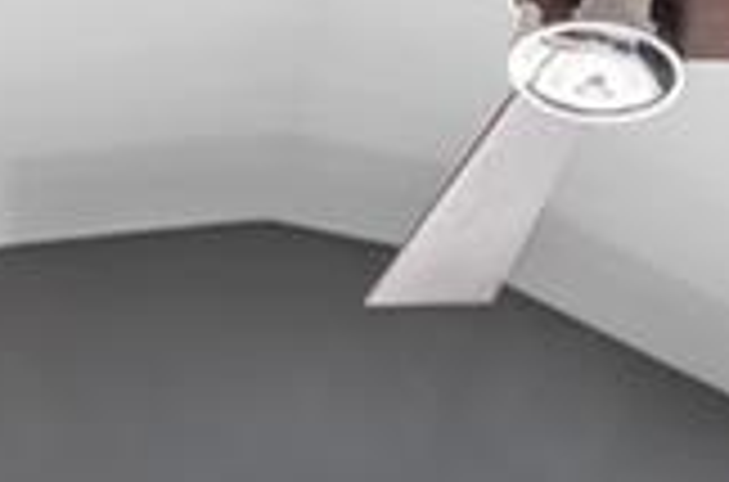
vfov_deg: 11.7
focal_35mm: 95
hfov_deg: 20.5
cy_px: 1160
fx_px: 1918
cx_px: 796
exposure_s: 1/3
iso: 200
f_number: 8
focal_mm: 10
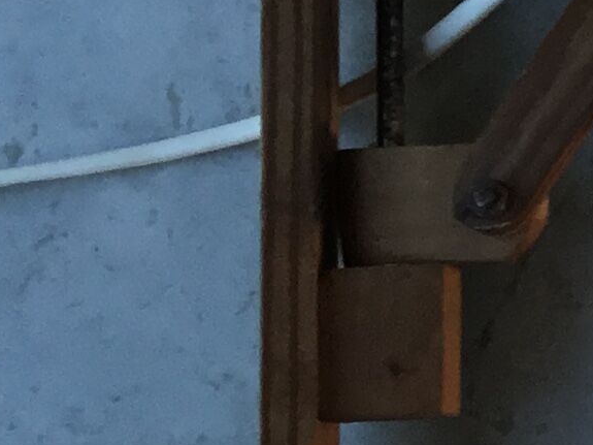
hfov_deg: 9.6
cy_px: -36
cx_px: 1541
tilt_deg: -83.4
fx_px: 3014
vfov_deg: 8.4
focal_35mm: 176
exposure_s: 1/50
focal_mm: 3.3
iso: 32
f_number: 2.4
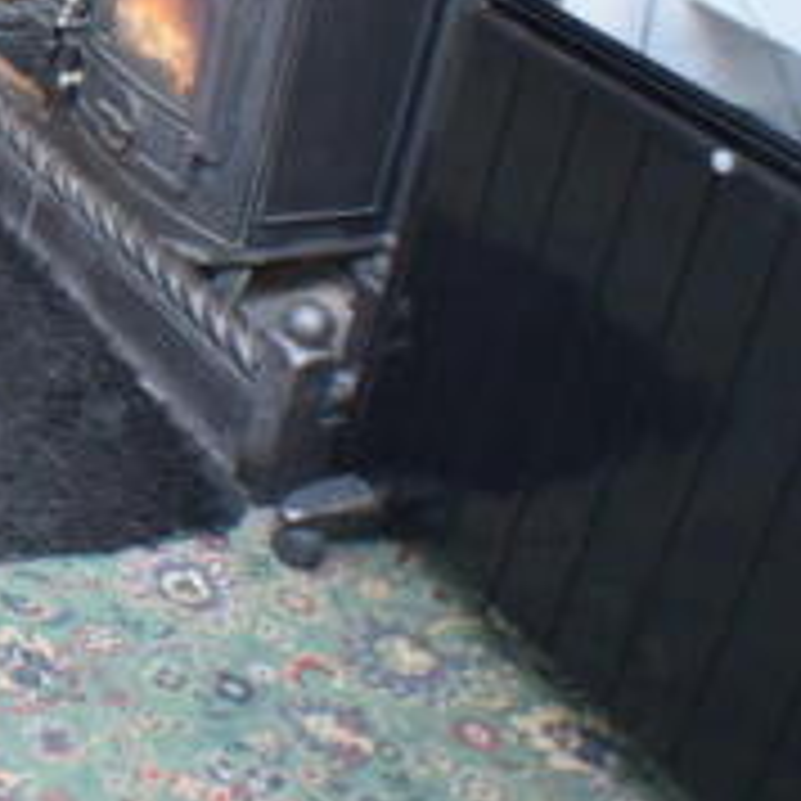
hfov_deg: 15.9
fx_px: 2461
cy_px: -38
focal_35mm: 94
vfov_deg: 17.9
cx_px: -601
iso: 1800
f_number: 3.5
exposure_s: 1/60
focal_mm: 20
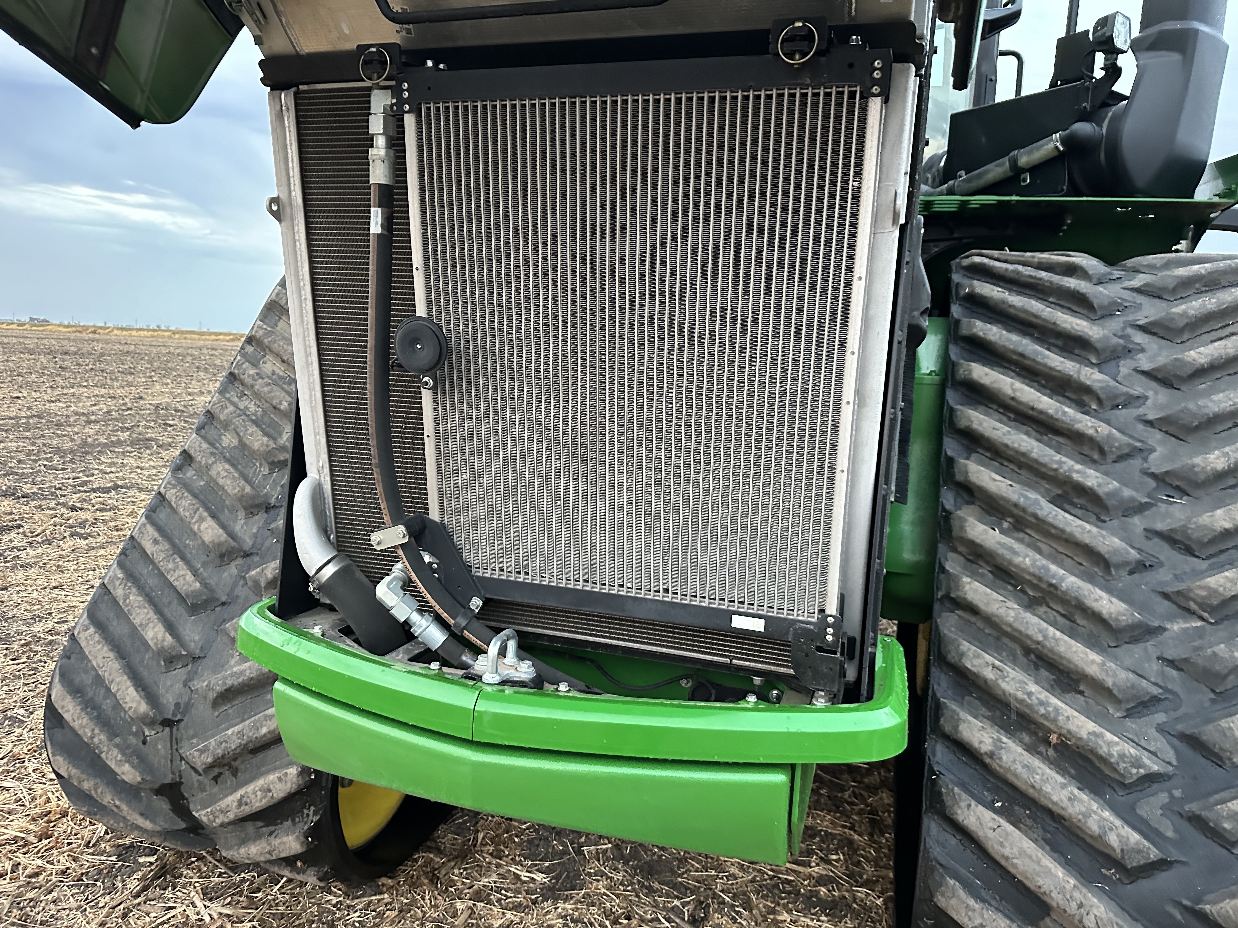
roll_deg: -0.7
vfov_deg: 56.8
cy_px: 464
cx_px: 619
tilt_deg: -2.7
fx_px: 858
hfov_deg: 71.6
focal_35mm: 24
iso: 800
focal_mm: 6.86
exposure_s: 1/60
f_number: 1.78
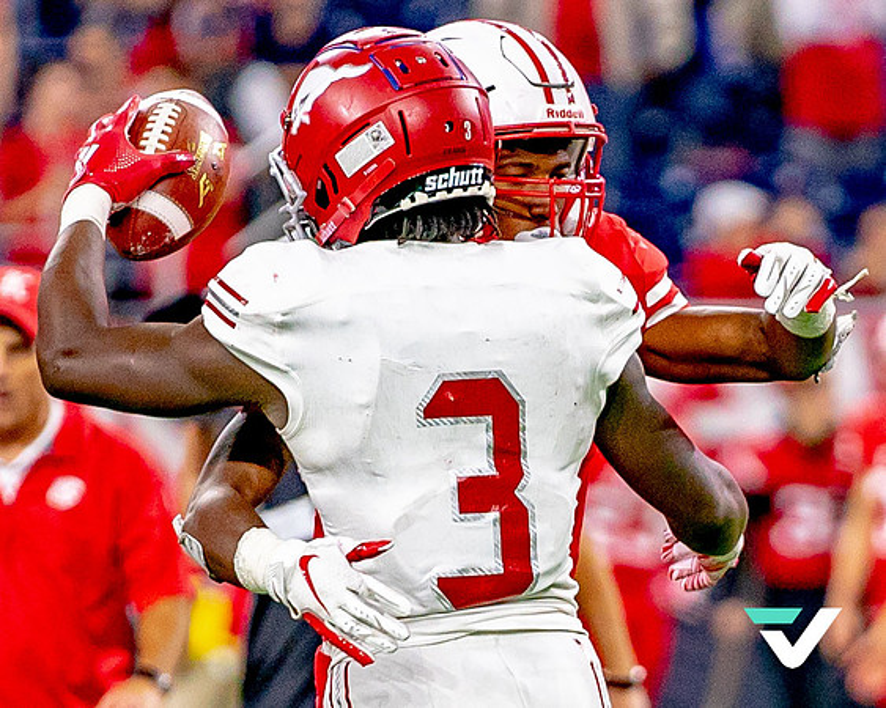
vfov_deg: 2.0
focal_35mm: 778
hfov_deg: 2.5
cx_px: 695
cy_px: 634
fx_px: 20402
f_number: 2.8
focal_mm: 200
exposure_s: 1/1500
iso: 2500
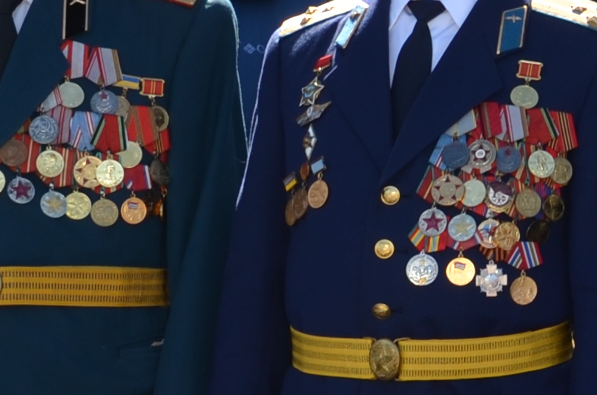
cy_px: -29
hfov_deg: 6.8
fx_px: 4865
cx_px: 1236
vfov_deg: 4.6
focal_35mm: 294
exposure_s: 1/250
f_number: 5.6
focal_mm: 32
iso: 100
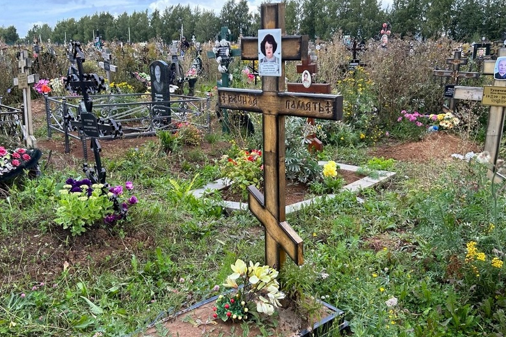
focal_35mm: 35
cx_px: 237
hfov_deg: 54.4
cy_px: 191
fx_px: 492
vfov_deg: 37.8
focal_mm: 5.7
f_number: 1.5
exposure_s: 1/775
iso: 50
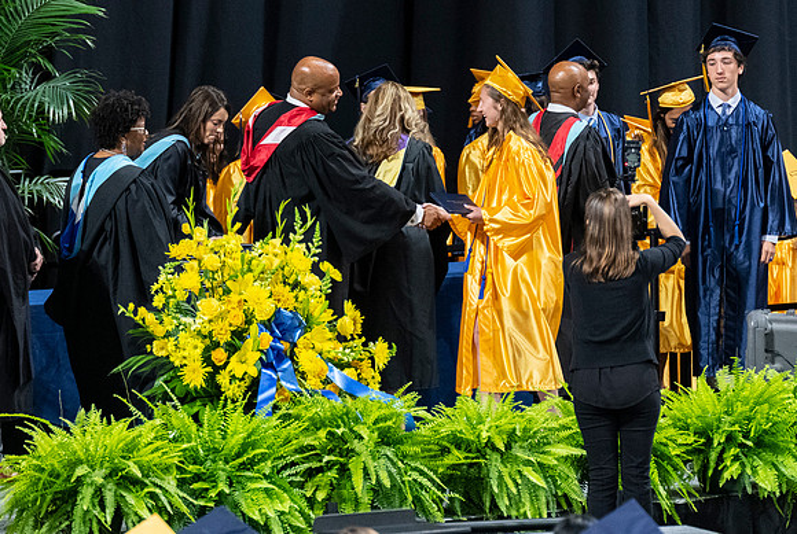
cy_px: 255
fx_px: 8959
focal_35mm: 404
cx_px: 478
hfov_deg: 5.1
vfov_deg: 3.4
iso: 2000
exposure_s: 1/200
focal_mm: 200
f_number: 4
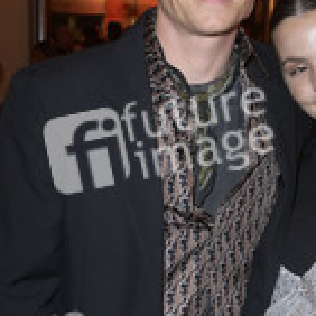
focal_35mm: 87
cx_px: 224
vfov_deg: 19.7
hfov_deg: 19.8
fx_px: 899
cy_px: 253
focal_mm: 36
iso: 800
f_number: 5.6
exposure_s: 1/20
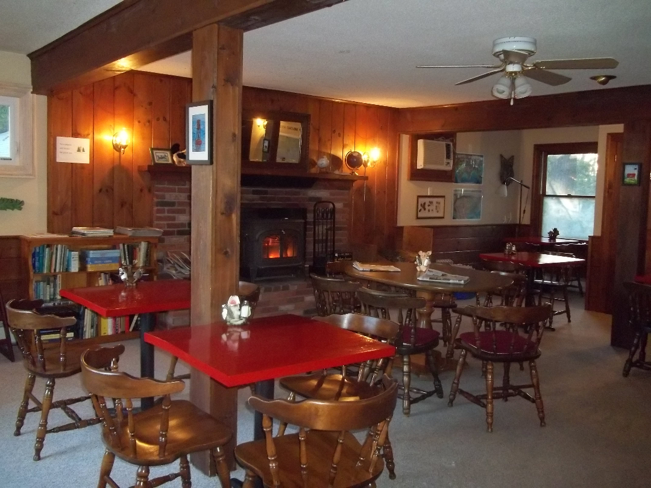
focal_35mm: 32
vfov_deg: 44.2
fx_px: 602
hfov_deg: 56.8
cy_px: 244
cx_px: 326
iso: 400
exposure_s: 1/30
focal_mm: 5.7
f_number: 2.9
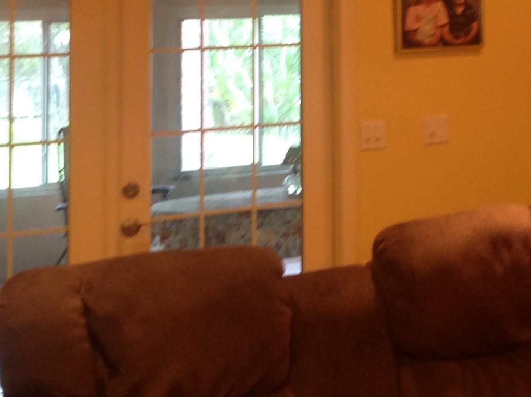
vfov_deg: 15.8
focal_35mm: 89
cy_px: -96
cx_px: 480
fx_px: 1363
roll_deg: +1.9
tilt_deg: +6.0
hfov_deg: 21.5
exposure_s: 1/15
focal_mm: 4.28
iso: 80
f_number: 2.4
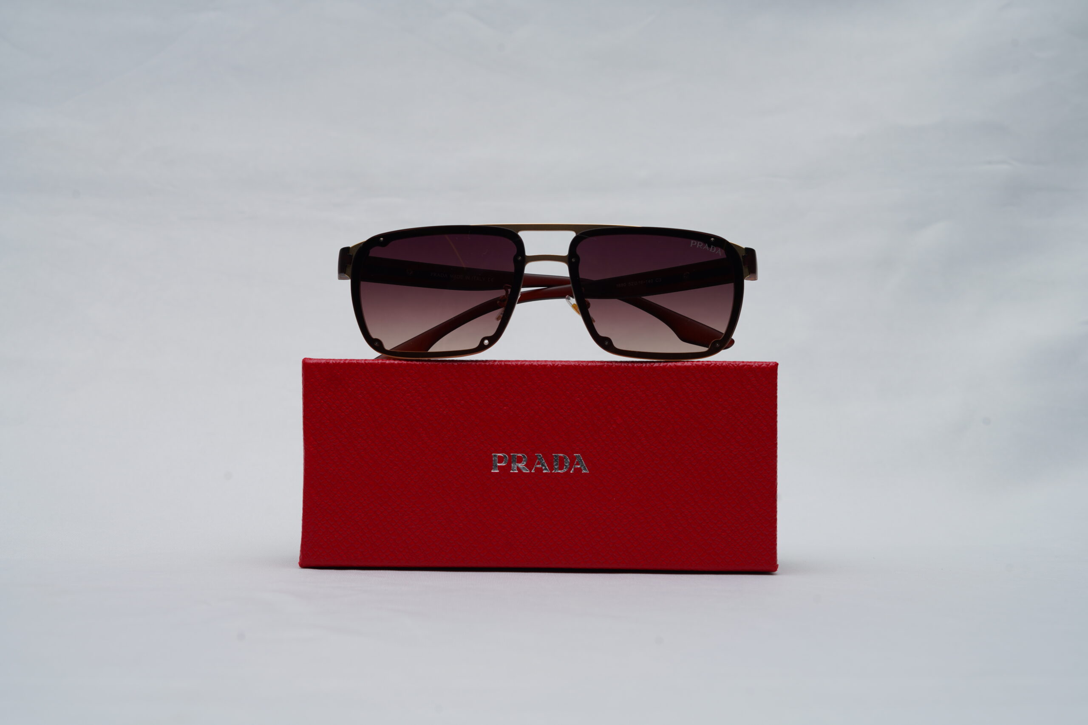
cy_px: 362
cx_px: 544
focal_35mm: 50
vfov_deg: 27.0
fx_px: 1511
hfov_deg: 39.6
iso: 100
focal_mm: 50
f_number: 9
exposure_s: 1/160
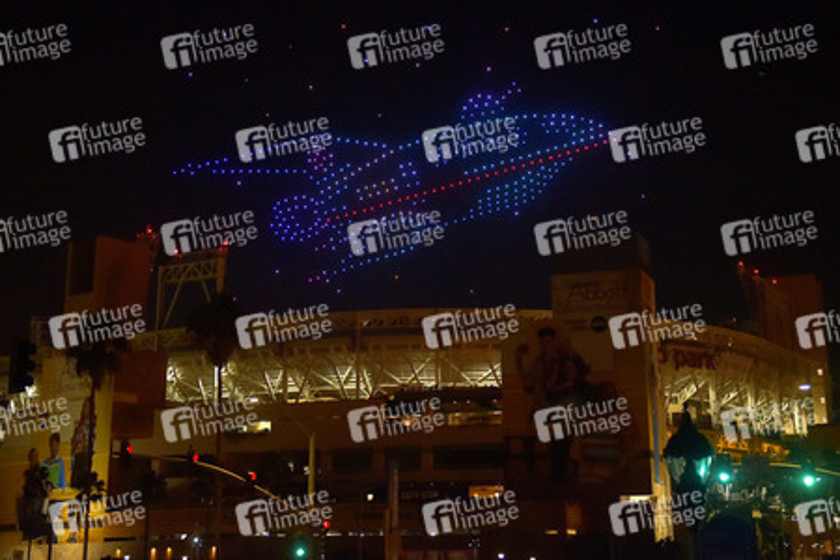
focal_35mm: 45
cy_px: 280
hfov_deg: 43.6
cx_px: 420
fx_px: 1050
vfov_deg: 29.9
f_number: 2.8
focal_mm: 45
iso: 2500
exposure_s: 1/250
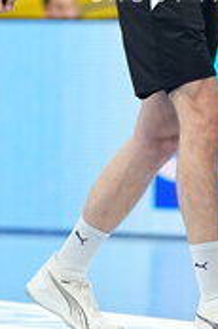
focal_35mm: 702
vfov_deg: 2.9
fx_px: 6389
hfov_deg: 2.0
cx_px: 252
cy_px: -55
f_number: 1.8
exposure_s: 1/1600
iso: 1000
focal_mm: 135
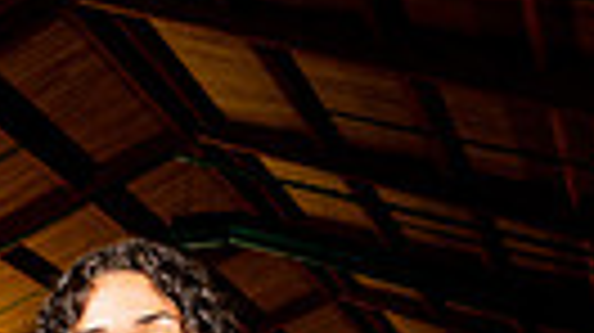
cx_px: 112
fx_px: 1353
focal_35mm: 86
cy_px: 940
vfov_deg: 10.6
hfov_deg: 24.3
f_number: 7.1
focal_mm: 24
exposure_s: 1/125
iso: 400
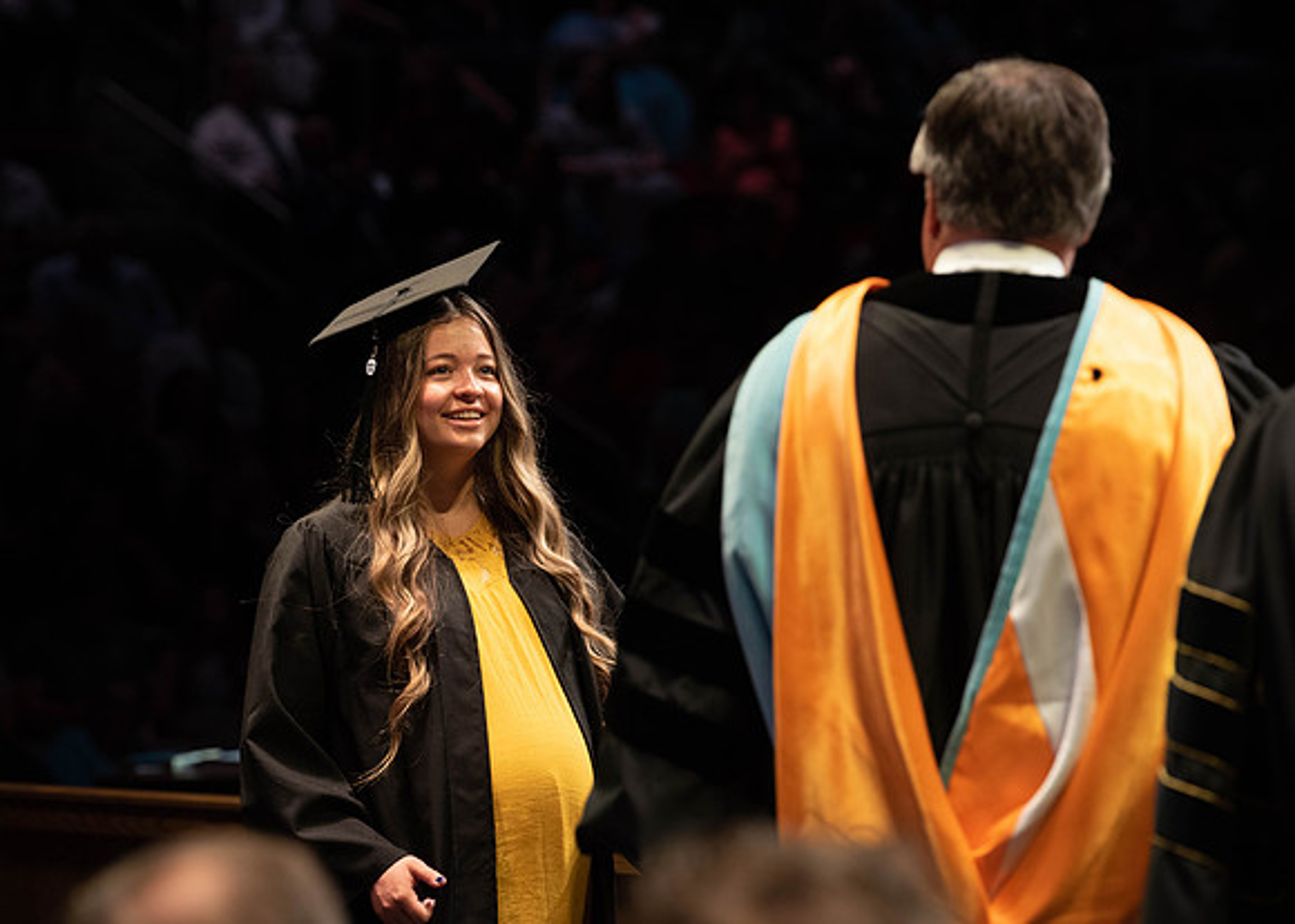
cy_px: 454
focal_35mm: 170
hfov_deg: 11.8
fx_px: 6269
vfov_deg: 8.4
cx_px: 590
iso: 1600
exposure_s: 1/320
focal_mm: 160
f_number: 4.5
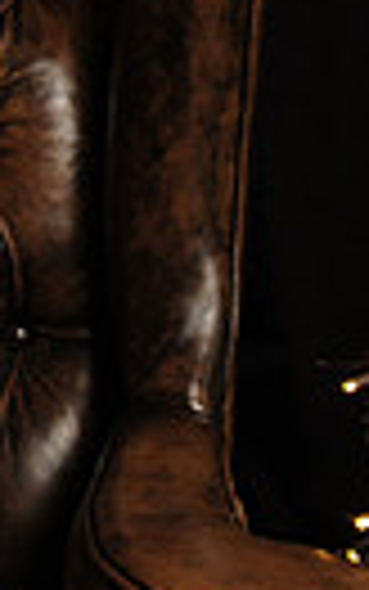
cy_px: -63
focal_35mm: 216
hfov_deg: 5.6
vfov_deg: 9.6
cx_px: -868
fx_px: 3472
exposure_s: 1/125
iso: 1000
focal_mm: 48
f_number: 5.6
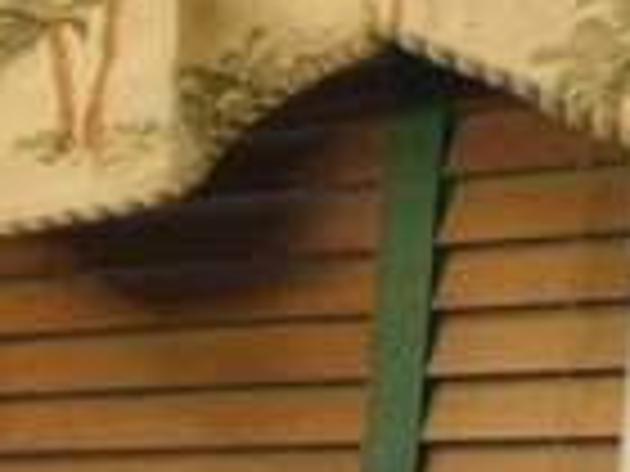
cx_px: -1080
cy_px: 1119
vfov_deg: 8.0
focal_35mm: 171
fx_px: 3112
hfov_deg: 9.6
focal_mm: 5.3
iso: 400
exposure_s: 1/25
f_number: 3.2
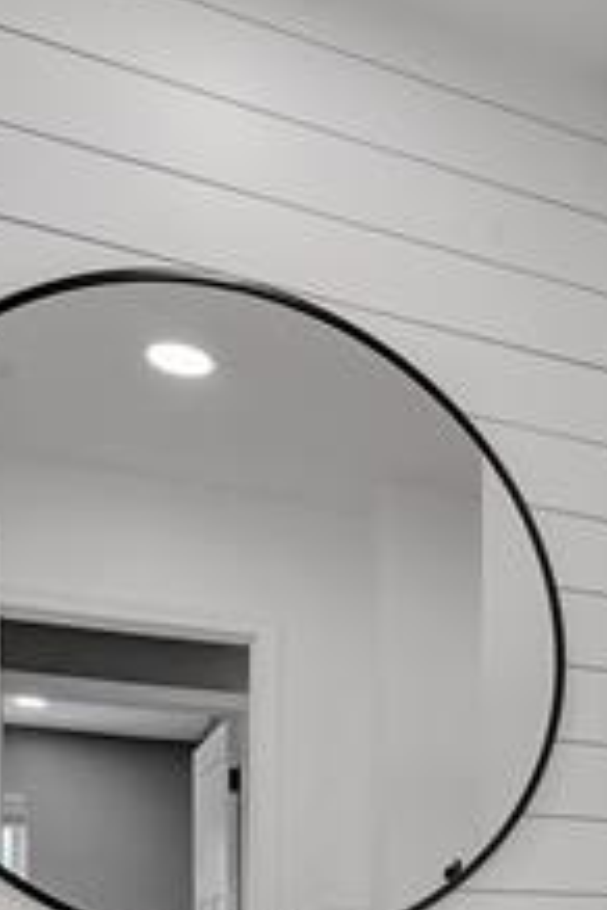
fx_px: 1239
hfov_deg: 24.4
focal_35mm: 49
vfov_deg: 35.2
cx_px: 767
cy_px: 976
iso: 250
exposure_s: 1/15
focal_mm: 14
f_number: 9
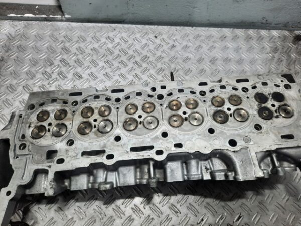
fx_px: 217
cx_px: 150
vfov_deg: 54.9
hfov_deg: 69.4
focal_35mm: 25
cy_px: 113
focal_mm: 4.6
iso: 50
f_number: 2
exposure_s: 1/50
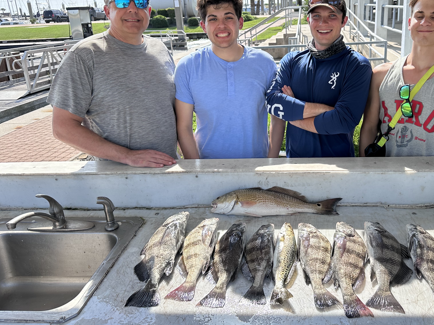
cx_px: 275
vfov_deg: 43.9
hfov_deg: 56.0
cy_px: 130
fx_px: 401
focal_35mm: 32
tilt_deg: -16.5
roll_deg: +3.1
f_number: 1.78
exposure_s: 1/2469
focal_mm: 6.86
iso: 80
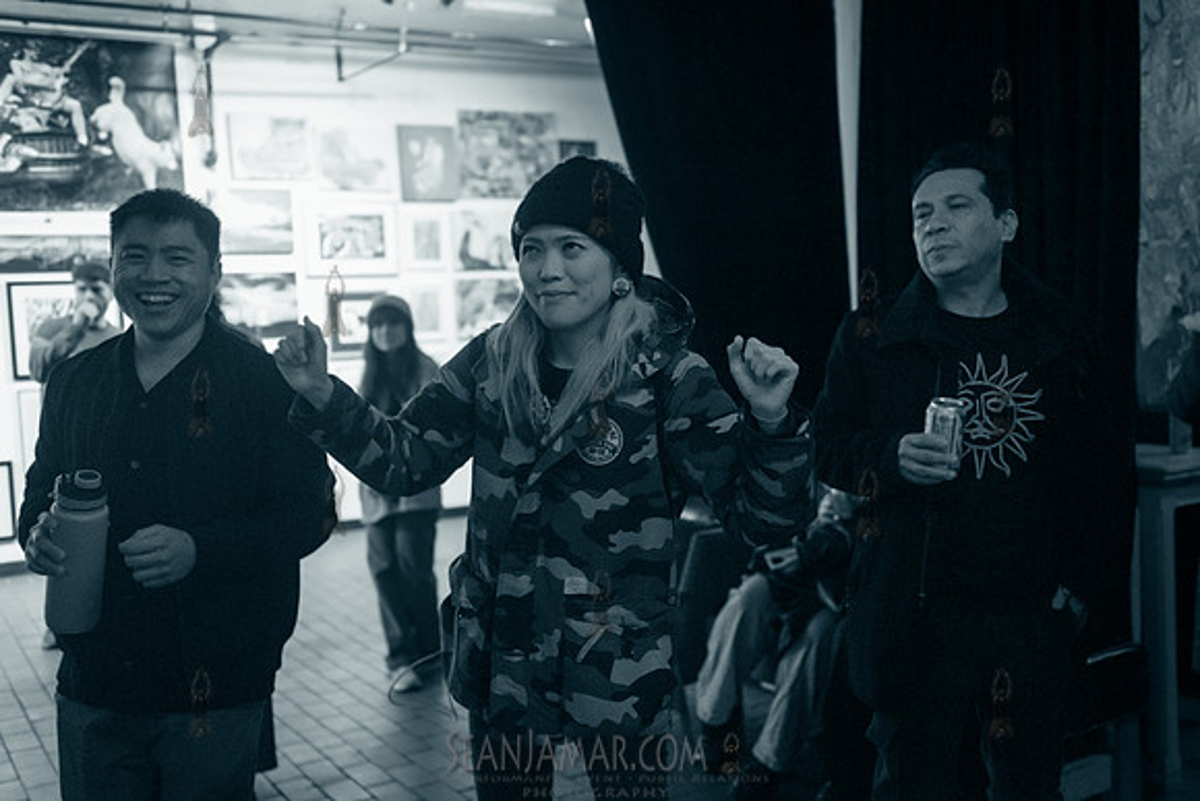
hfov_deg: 52.6
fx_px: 1214
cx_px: 614
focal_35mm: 36
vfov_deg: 36.5
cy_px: 400
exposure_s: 1/160
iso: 8000
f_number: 2.8
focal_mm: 35
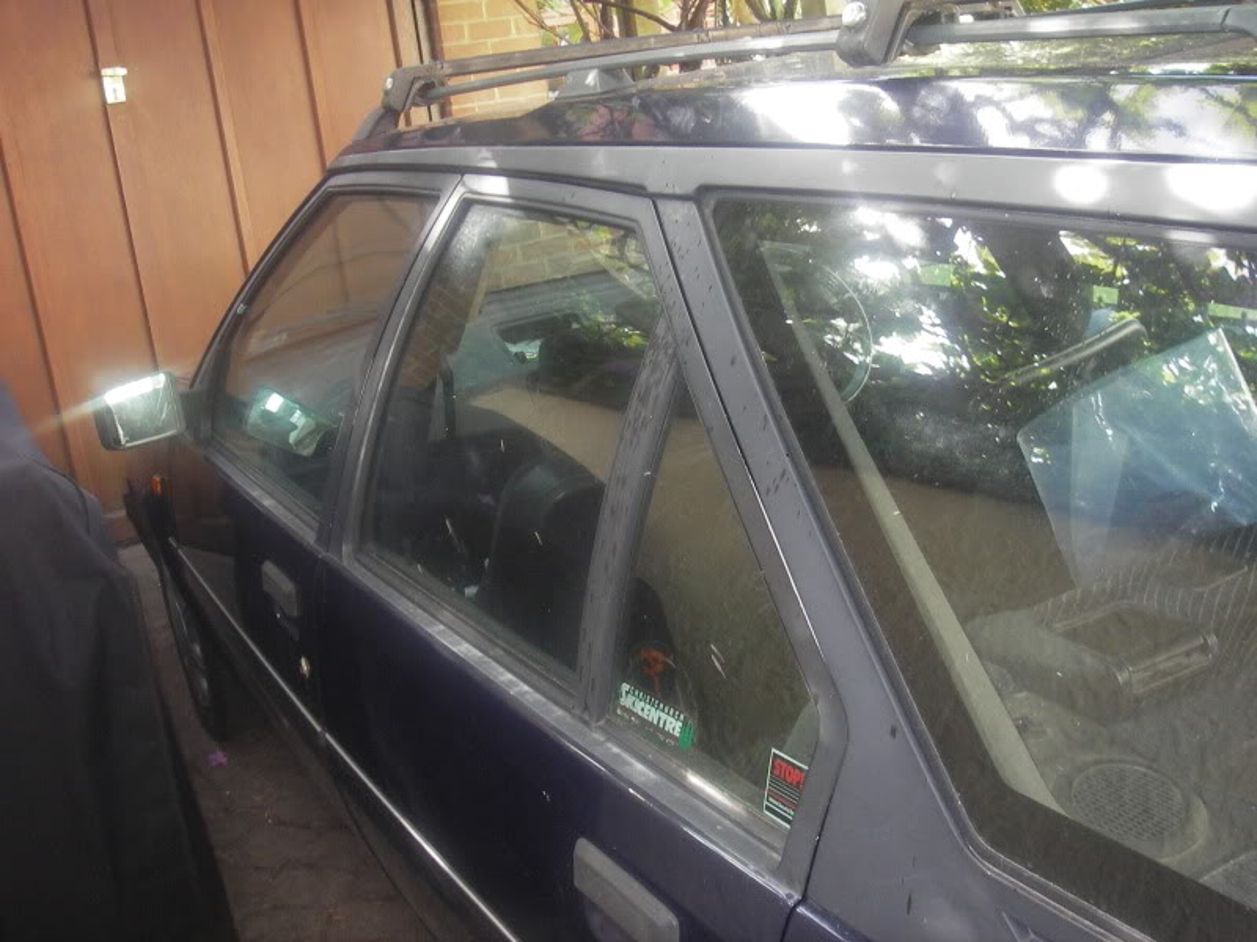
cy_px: 471
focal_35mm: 38
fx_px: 1380
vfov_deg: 37.7
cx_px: 628
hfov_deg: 49.0
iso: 125
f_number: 3.3
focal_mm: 6.3
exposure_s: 1/30
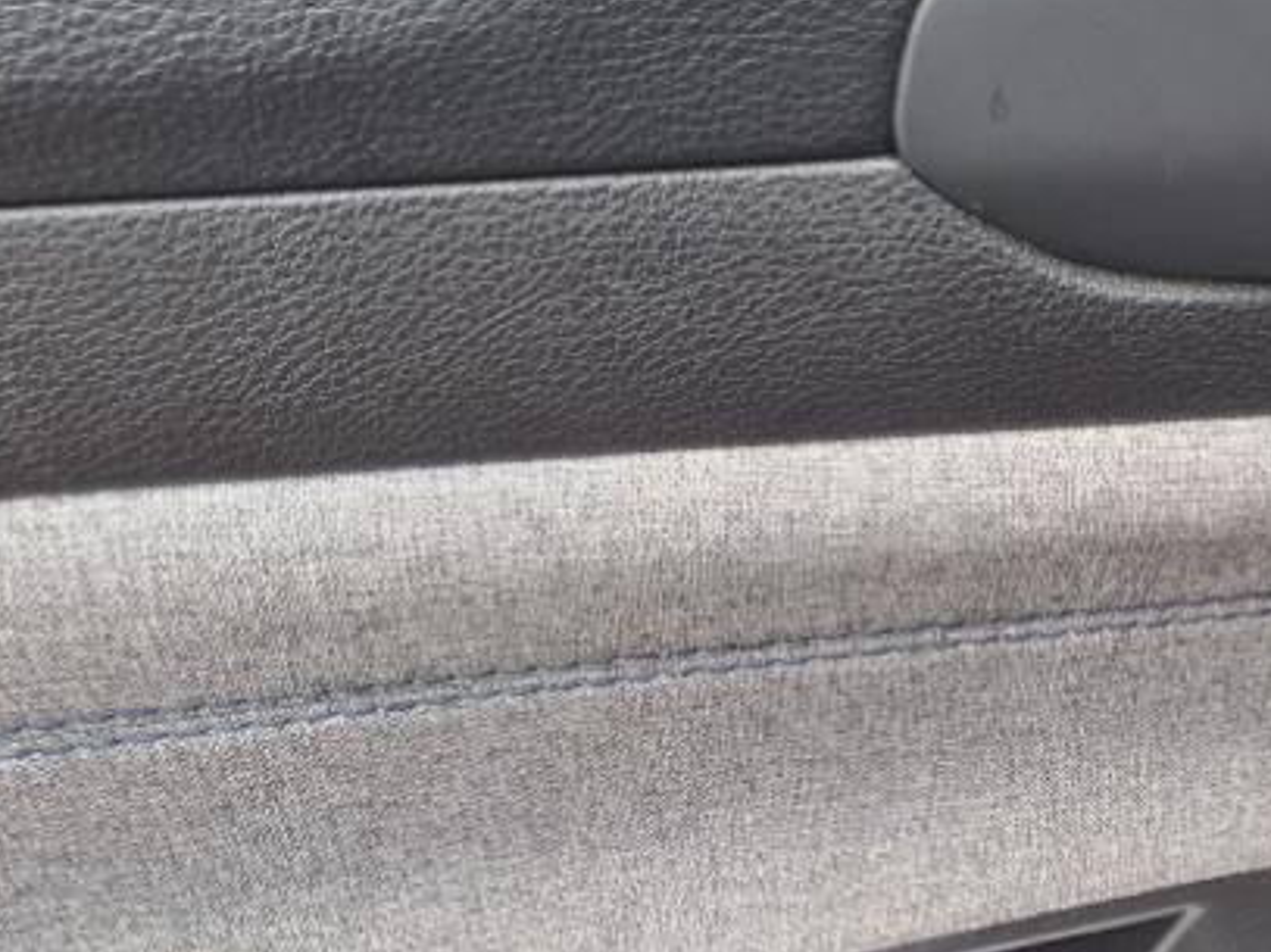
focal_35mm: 68
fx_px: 2496
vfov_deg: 21.3
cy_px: 758
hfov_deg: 26.0
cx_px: 1461
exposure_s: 1/120
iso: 40
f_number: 1.9
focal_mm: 3.58
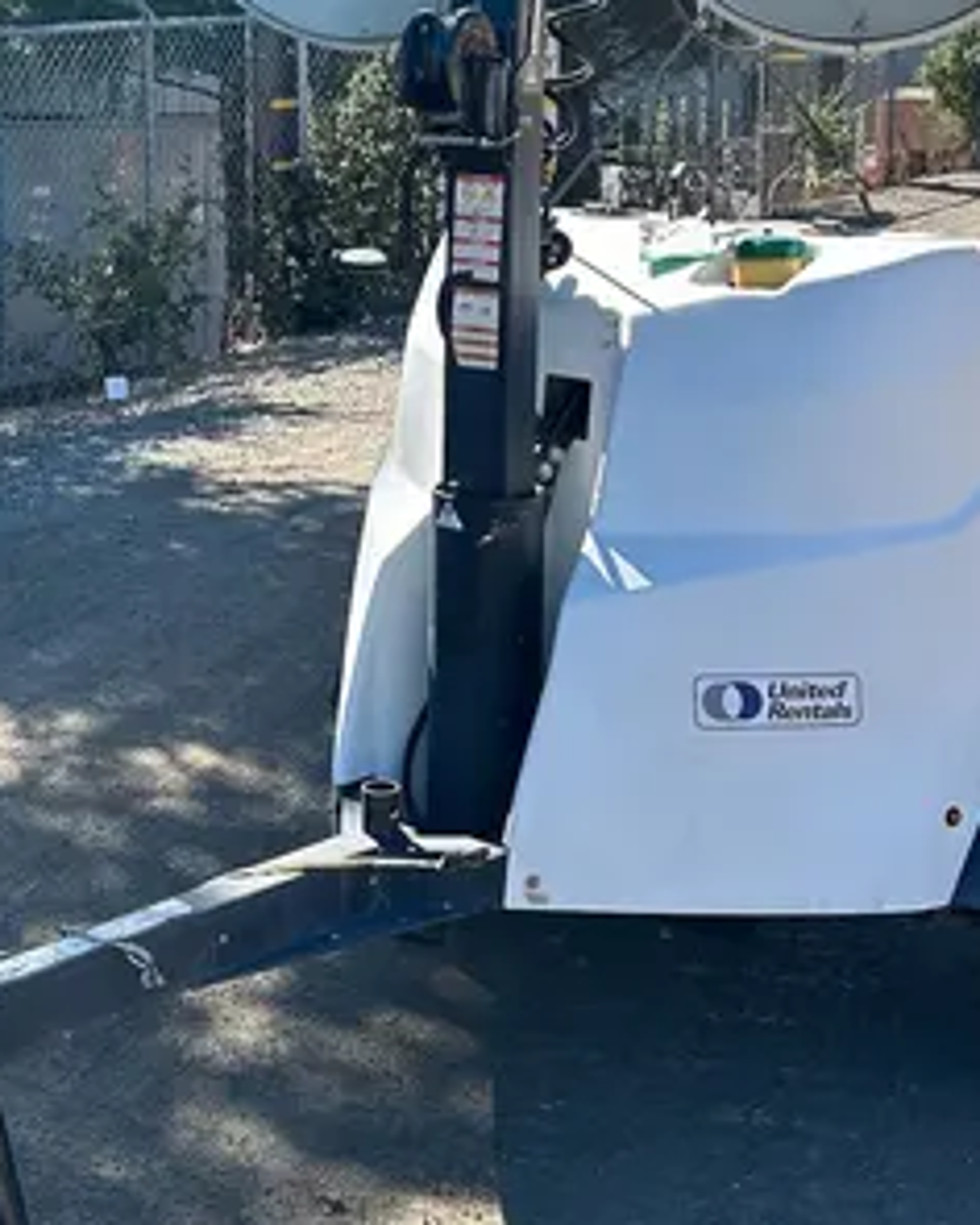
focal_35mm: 63
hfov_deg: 24.1
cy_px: 260
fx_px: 2284
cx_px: 336
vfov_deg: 29.4
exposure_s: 1/1575
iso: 50
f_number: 1.5
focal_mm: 5.7
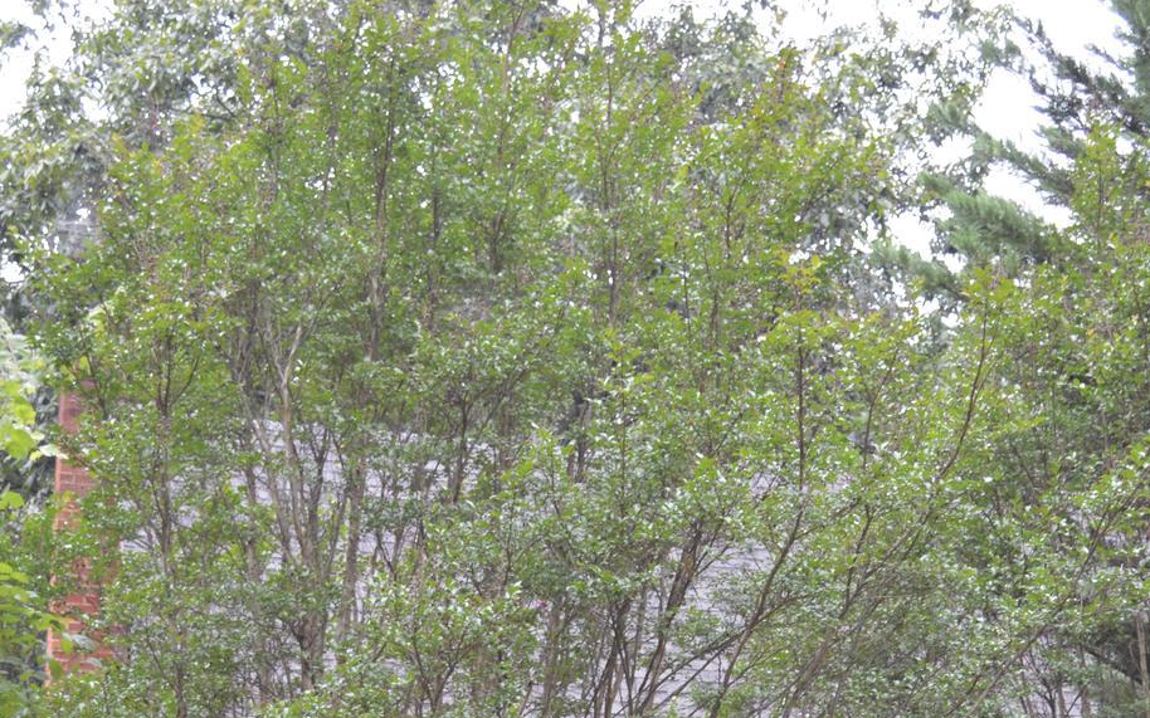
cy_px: 682
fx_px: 2789
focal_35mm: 89
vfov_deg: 14.5
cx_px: 725
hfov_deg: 23.2
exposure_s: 1/100
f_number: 5
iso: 400
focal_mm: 26
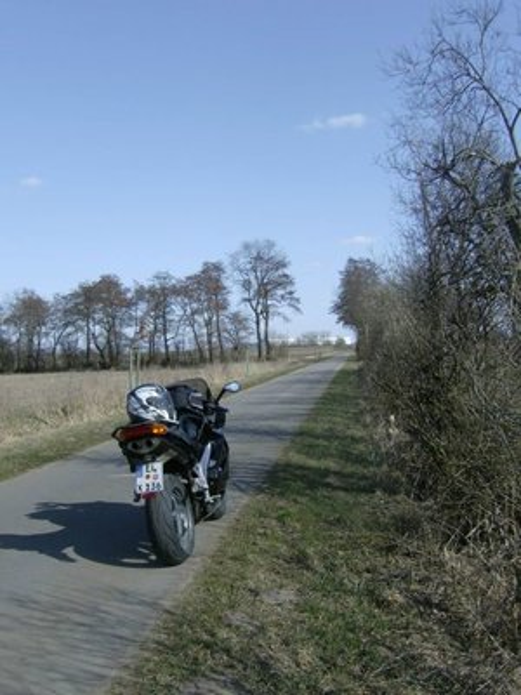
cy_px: 348
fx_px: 722
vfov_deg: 51.4
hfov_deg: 39.7
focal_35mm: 36
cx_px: 260
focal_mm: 6
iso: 100
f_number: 4.7
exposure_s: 1/740
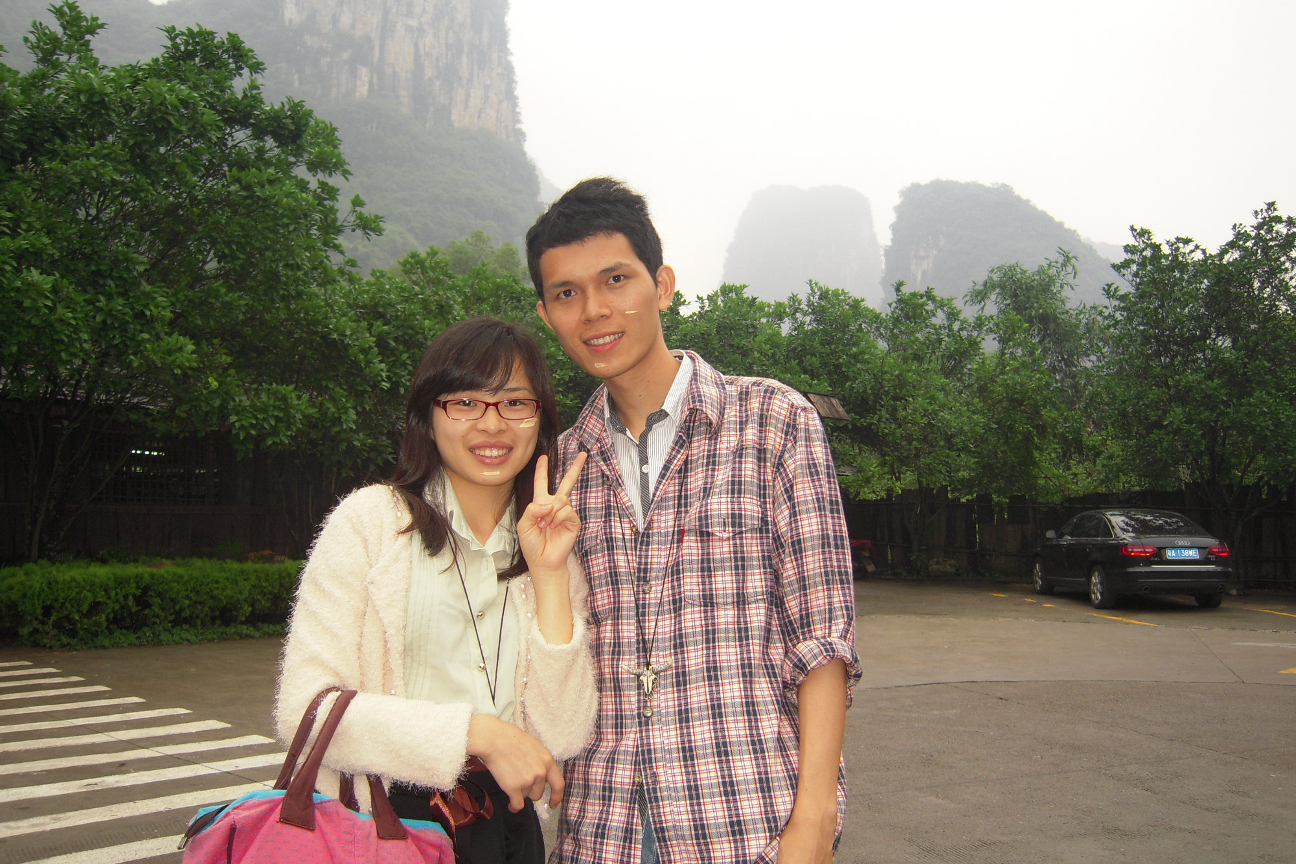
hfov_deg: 57.2
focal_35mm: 33
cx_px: 642
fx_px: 1188
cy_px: 442
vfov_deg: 40.0
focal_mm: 5.6
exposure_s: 1/160
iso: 100
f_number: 2.8
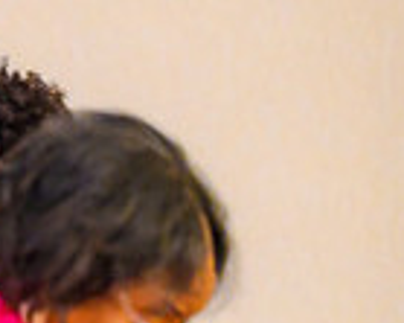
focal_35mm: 275
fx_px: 3286
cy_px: 397
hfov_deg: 6.8
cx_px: -433
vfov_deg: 5.6
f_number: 2.8
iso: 2000
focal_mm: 70
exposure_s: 1/40
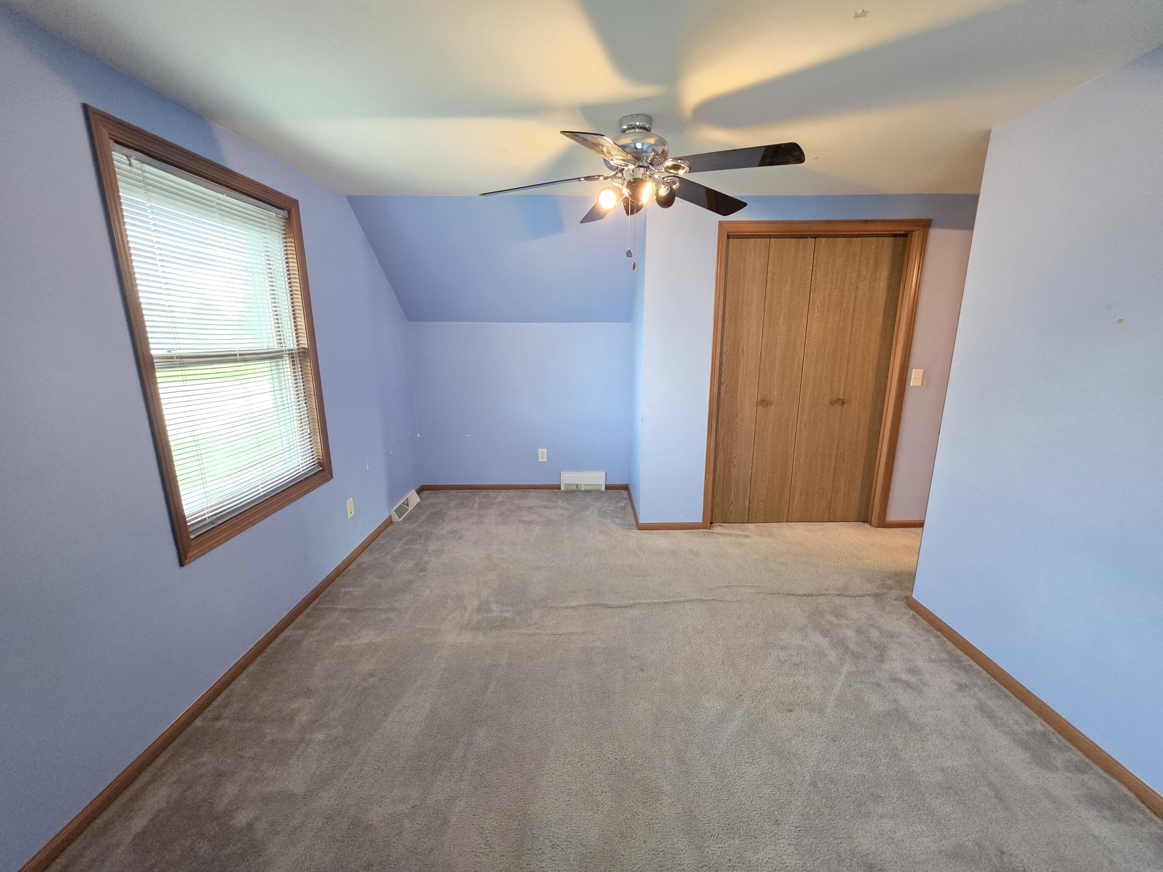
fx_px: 437
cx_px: 582
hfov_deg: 106.2
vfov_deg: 89.9
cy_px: 436
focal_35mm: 13
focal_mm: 2.2
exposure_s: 1/40
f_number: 1.9
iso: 1000
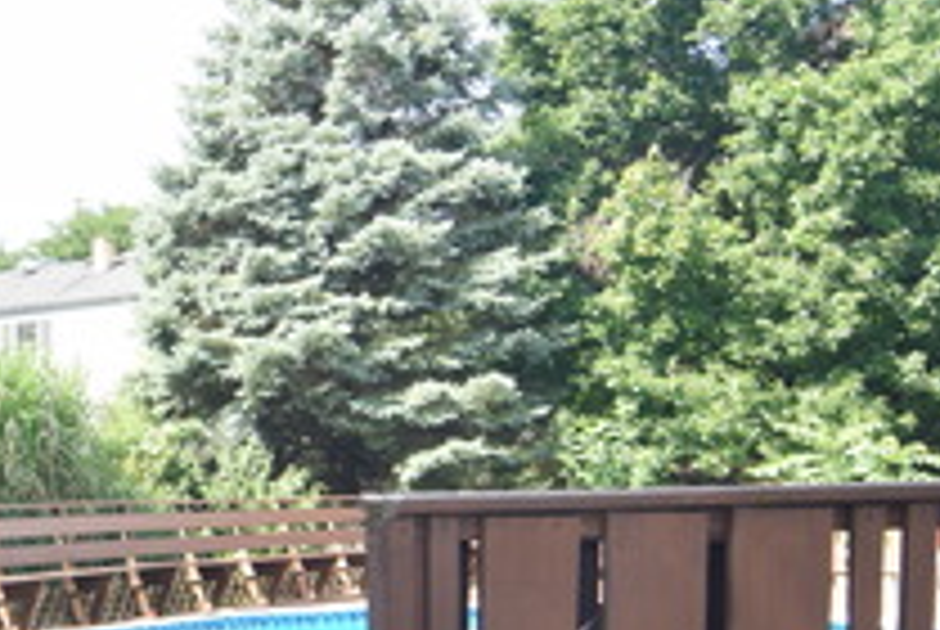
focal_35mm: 55
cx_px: -9
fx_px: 1438
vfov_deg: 24.3
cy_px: 497
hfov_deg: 33.1
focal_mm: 12
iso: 200
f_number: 8
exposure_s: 1/60
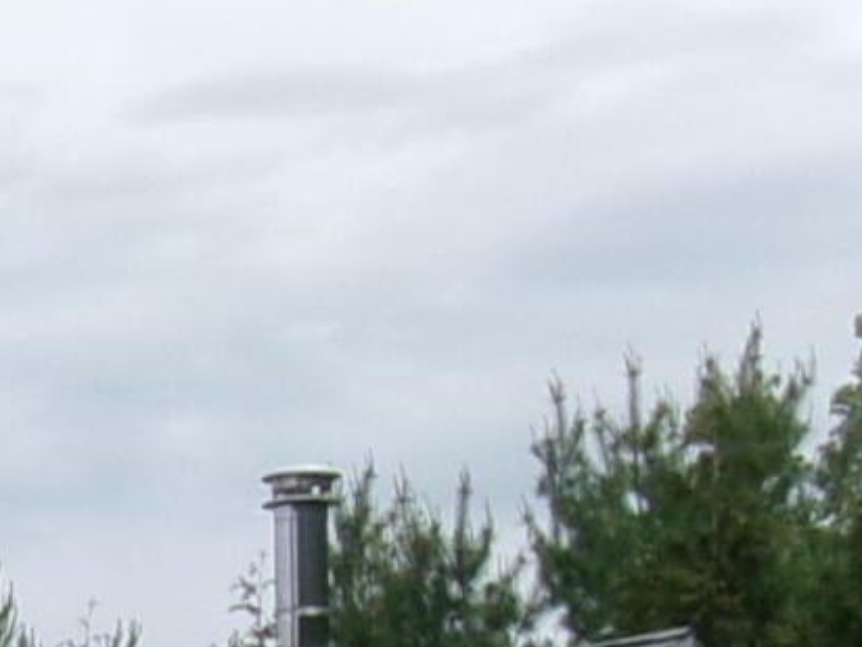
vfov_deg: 7.0
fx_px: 5080
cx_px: -1354
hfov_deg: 8.6
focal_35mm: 204
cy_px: 1275
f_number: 10.8
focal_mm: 5.1
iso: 100
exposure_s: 1/110
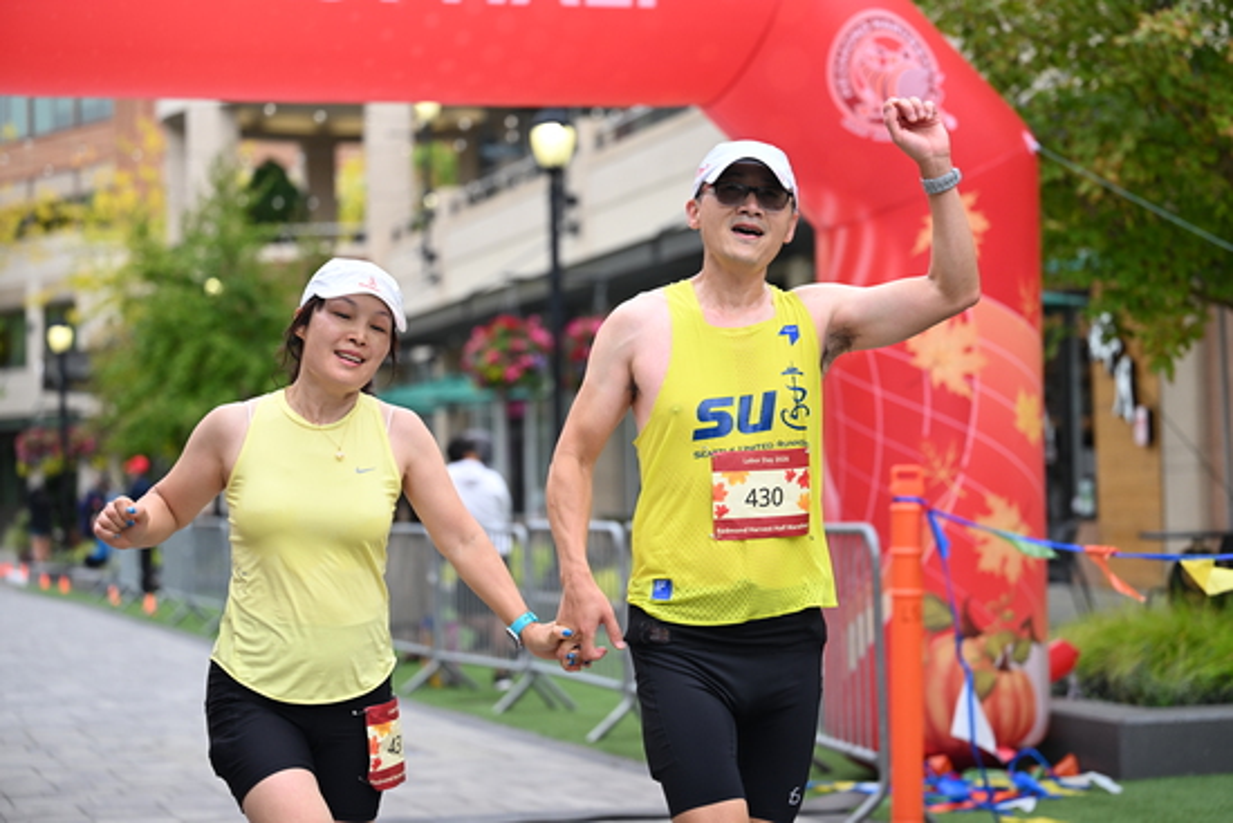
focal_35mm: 81
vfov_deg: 16.9
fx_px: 2775
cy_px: 412
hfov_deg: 25.1
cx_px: 616
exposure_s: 1/2000
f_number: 2.8
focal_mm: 81
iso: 640
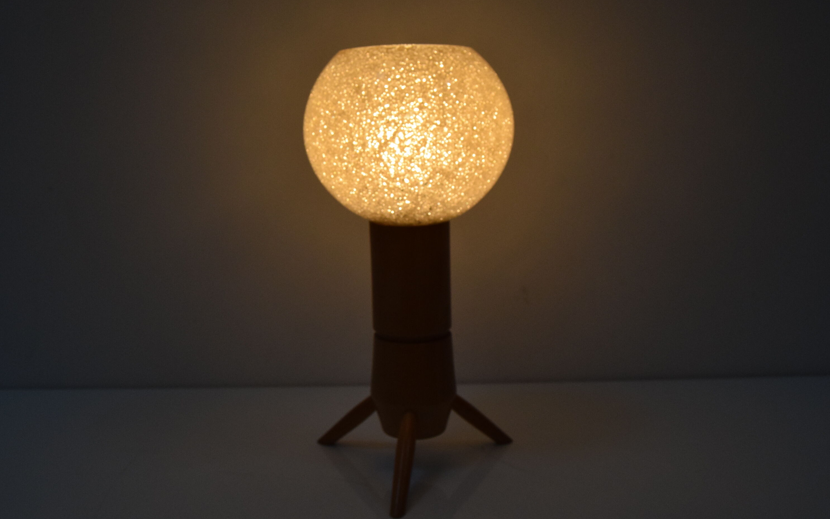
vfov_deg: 34.4
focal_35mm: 37
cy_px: 267
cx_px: 418
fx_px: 837
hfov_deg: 52.7
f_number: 9
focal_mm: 24
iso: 1600
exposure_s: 1/320
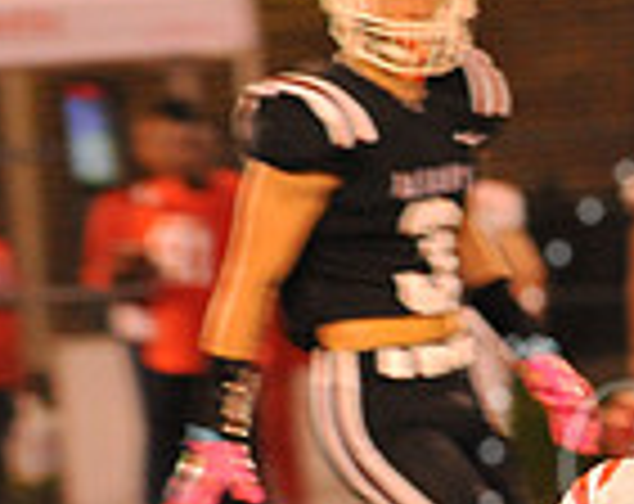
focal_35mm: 774
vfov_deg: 2.0
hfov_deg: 2.5
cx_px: 908
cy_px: 477
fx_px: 14483
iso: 5000
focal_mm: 200
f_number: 5
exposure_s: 1/160
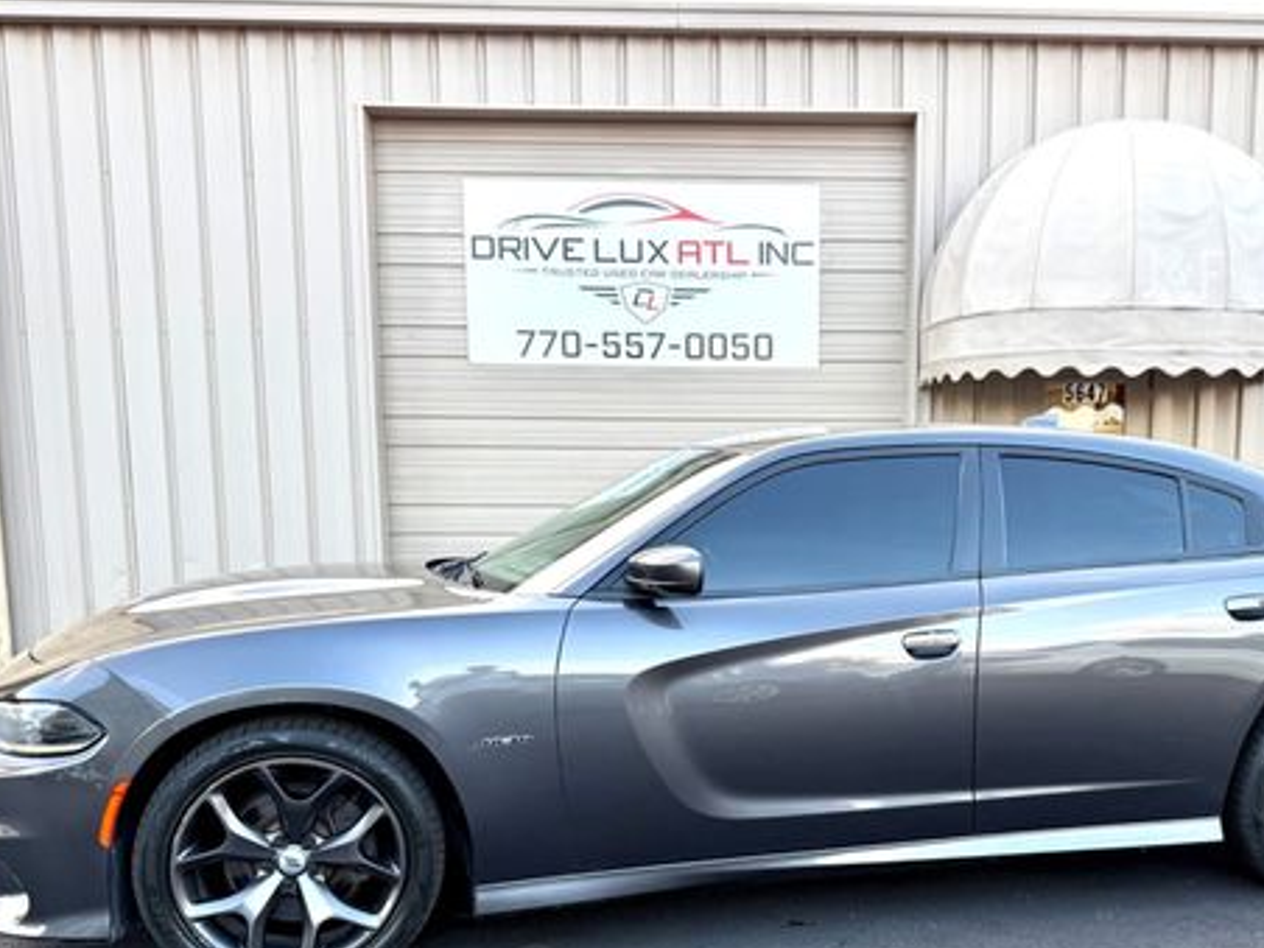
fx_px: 1242
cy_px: 652
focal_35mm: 34
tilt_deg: -7.0
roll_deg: +0.6
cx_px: 780
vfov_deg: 41.1
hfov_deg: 53.4
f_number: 1.78
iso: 80
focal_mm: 6.76
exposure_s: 1/333
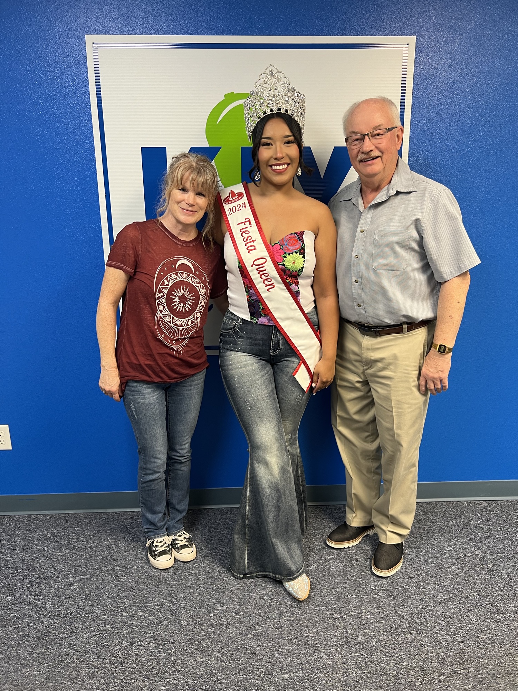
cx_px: 259
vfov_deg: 67.3
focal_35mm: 26
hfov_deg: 53.1
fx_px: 519
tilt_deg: -13.2
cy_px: 346
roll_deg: +1.4
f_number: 1.5
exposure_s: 1/60
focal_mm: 5.7
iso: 100
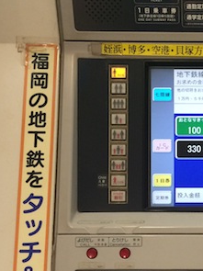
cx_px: 217
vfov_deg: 30.3
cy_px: 197
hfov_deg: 22.1
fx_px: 493
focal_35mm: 63
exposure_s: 1/30
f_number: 2.2
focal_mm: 4.15
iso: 125
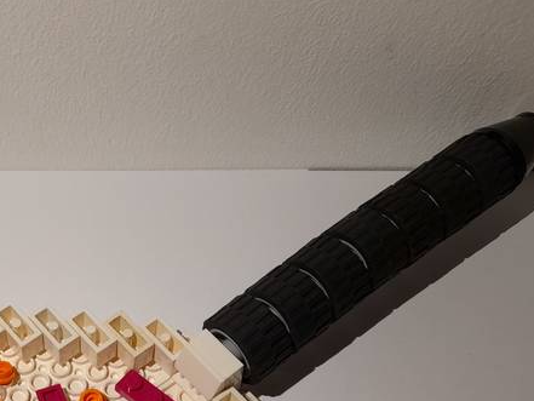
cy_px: 386
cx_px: 70
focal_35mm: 51
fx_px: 787
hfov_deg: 35.6
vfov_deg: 27.2
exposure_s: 1/50
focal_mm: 4.6
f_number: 2
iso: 40
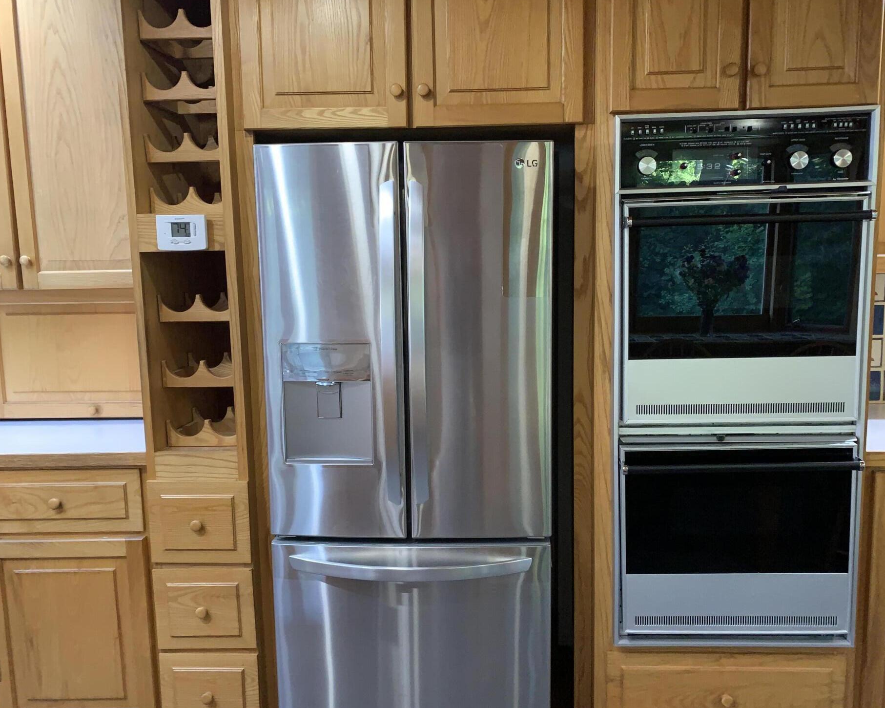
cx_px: 469
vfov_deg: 51.5
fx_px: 733
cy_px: 361
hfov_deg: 62.2
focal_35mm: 28
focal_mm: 4.25
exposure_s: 1/40
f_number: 1.8
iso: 320
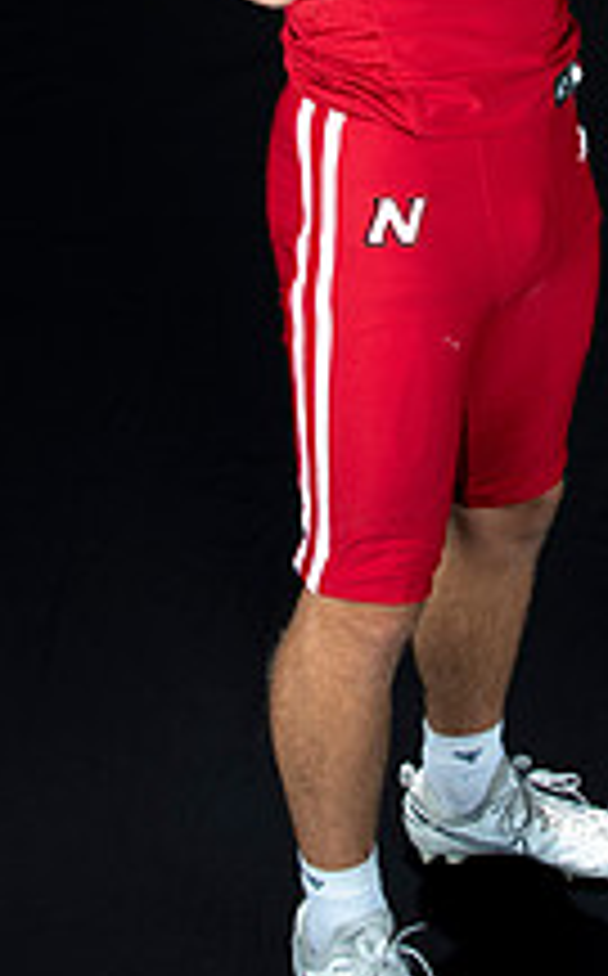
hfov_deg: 18.0
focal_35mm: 72
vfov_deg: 27.7
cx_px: 423
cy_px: 112
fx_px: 1915
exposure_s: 1/160
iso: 320
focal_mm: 34
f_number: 9
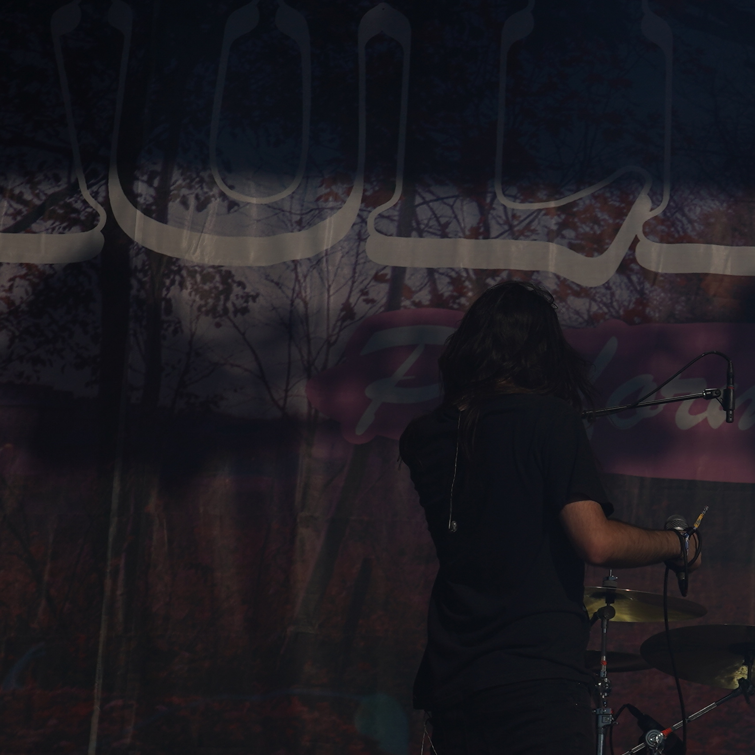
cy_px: 461
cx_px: 620
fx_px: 3405
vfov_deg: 12.6
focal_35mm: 138
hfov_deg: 12.6
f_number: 8
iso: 100
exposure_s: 1/1600
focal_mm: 46
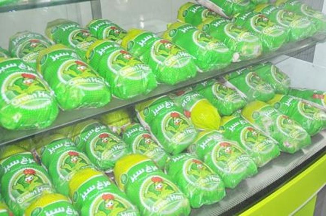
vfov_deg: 32.9
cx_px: 163
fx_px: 366
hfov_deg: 48.0
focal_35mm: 40
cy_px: 108
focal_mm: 27
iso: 500
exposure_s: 1/60
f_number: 4.5
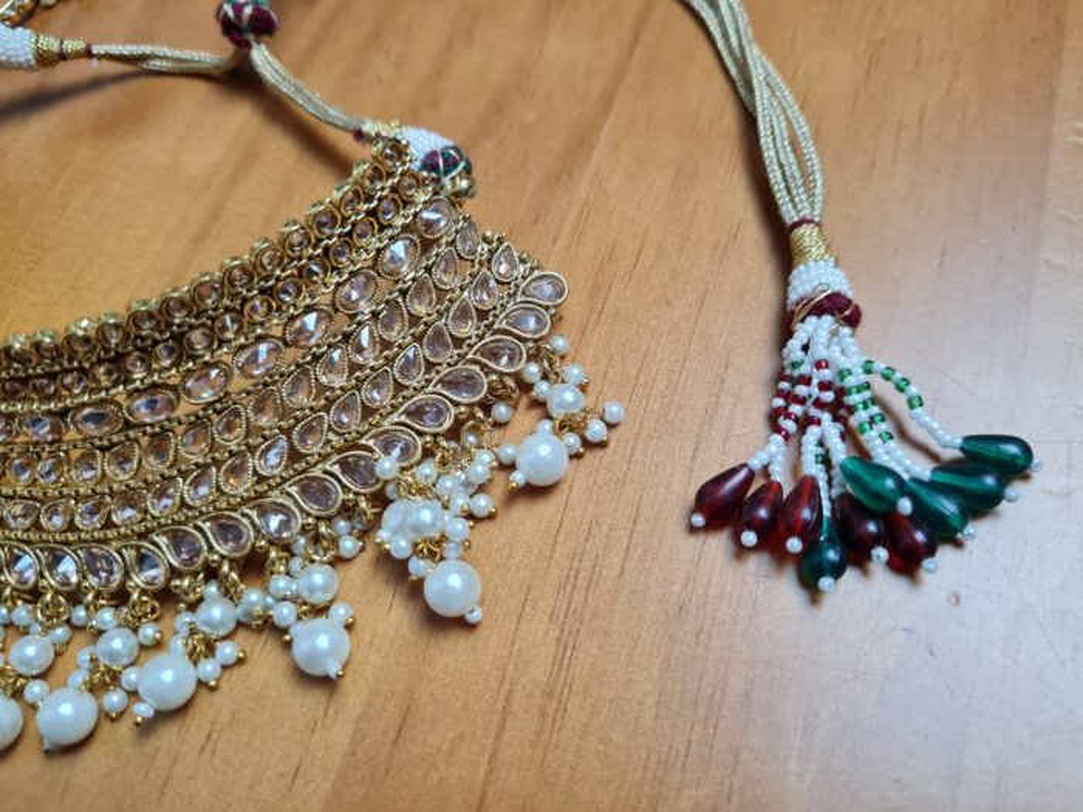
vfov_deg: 53.1
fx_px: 813
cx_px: 542
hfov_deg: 67.3
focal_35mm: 26
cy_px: 406
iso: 250
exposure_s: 1/120
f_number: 1.8
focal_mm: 5.4
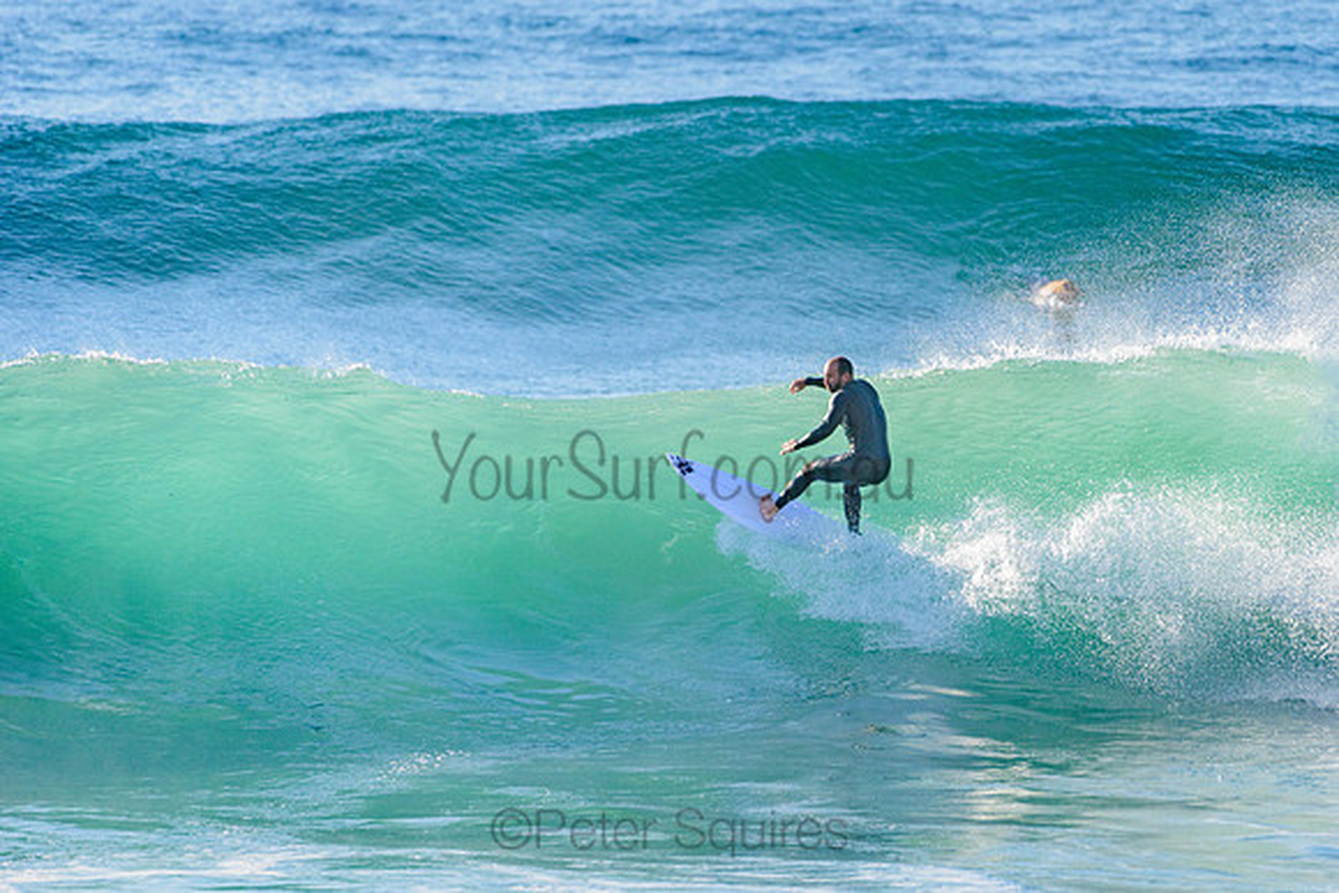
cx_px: 821
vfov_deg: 2.2
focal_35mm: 613
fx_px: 22812
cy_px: 477
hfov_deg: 3.4
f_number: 5.6
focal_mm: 500
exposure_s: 1/2000
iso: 280
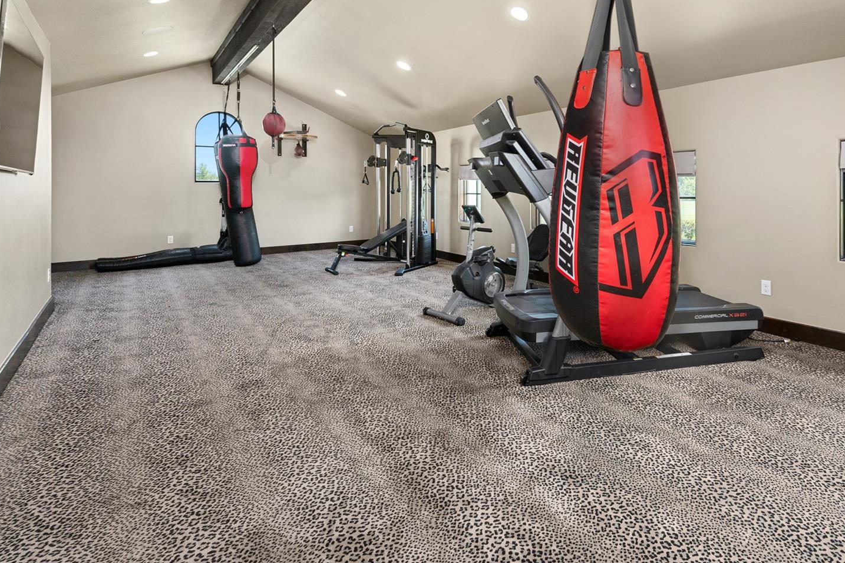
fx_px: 469
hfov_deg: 83.1
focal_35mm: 20
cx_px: 500
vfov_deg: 60.3
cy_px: 183
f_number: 8
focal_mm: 14
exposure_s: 1/6
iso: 800
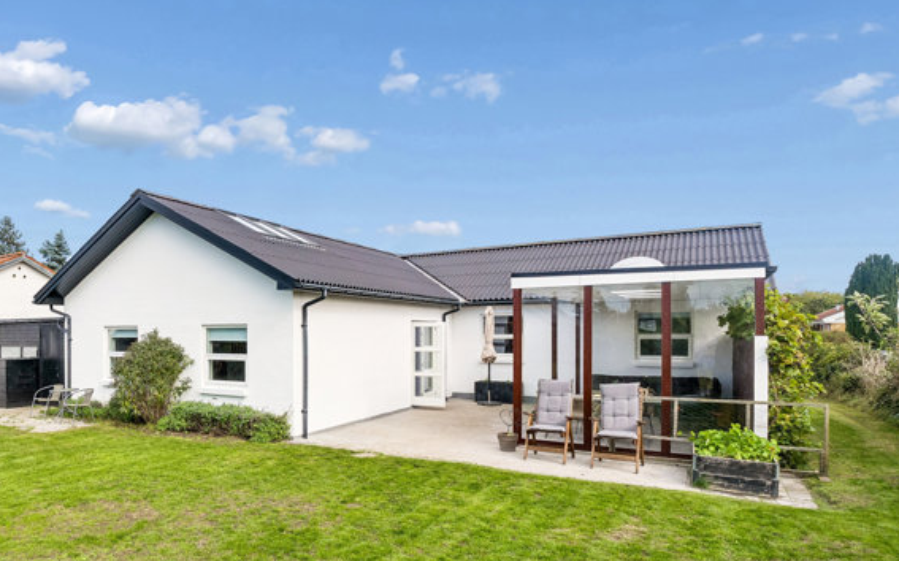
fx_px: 581
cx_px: 274
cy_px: 342
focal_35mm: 24
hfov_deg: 72.4
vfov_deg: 51.2
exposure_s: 1/400
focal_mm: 11
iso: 250
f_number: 8
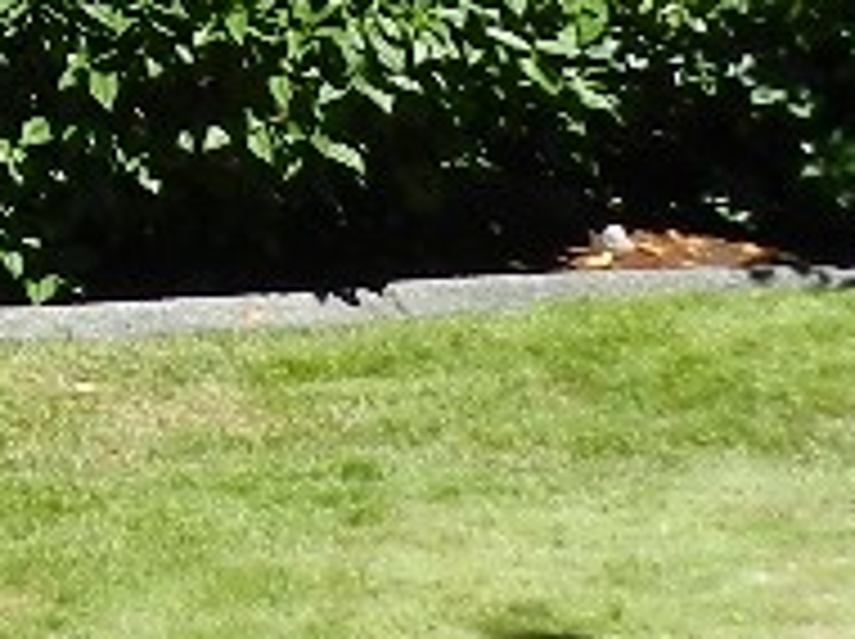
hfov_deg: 13.6
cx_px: -837
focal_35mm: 124
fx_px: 3059
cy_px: -666
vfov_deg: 10.8
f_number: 3.4
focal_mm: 4
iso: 160
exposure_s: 1/1000
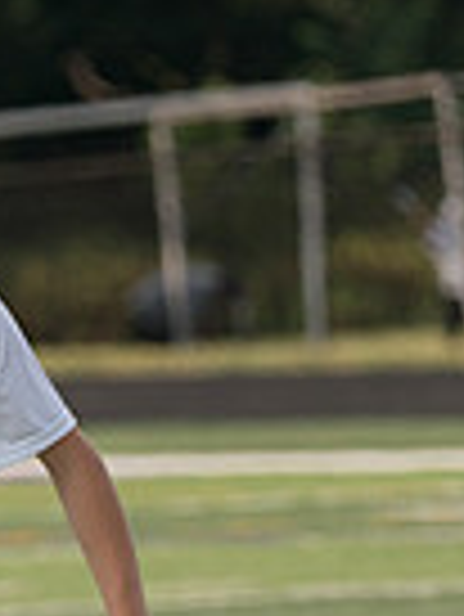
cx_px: -212
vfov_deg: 2.2
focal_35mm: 881
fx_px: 15721
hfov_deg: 1.7
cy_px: 717
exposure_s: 1/2000
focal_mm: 135
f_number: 2.8
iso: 160
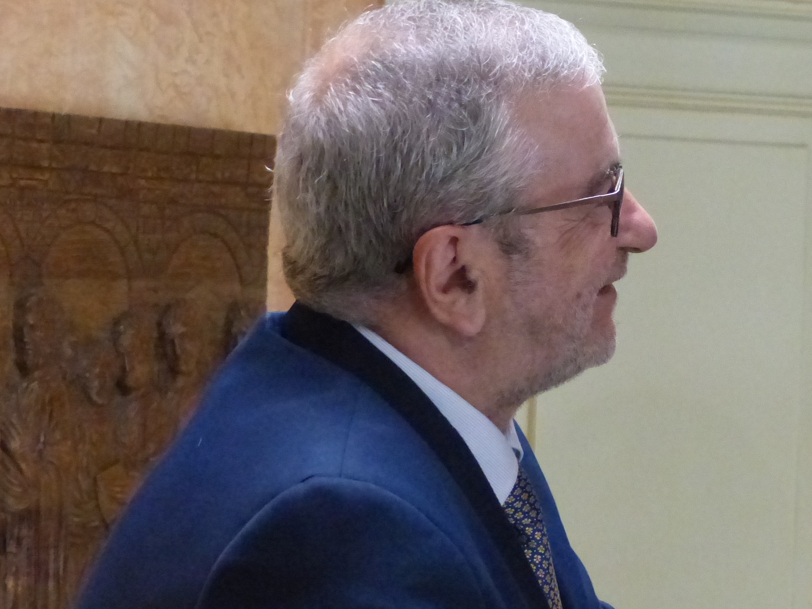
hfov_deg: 13.4
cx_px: 658
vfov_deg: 10.1
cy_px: 258
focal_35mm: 147
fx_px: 3448
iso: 1600
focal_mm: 15.5
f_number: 2.8
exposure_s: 1/100
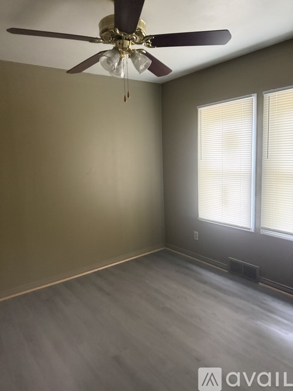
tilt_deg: -7.9
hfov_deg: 56.8
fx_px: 271
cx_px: 146
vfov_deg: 71.6
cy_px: 196
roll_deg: +1.7
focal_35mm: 24
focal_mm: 6.76
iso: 800
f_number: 1.78
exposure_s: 1/60
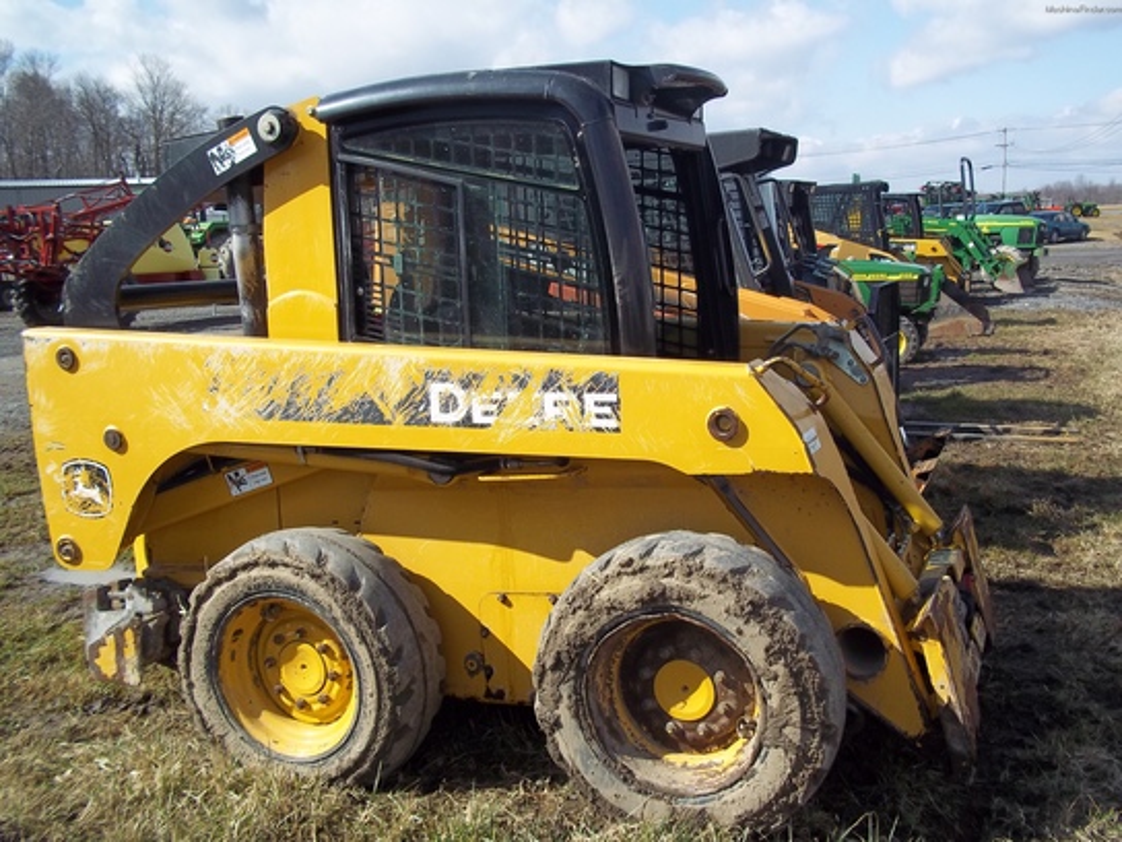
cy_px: 421
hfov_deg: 51.4
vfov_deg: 39.7
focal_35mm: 36
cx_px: 561
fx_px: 1167
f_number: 8
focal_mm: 6.5
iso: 80
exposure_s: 1/160
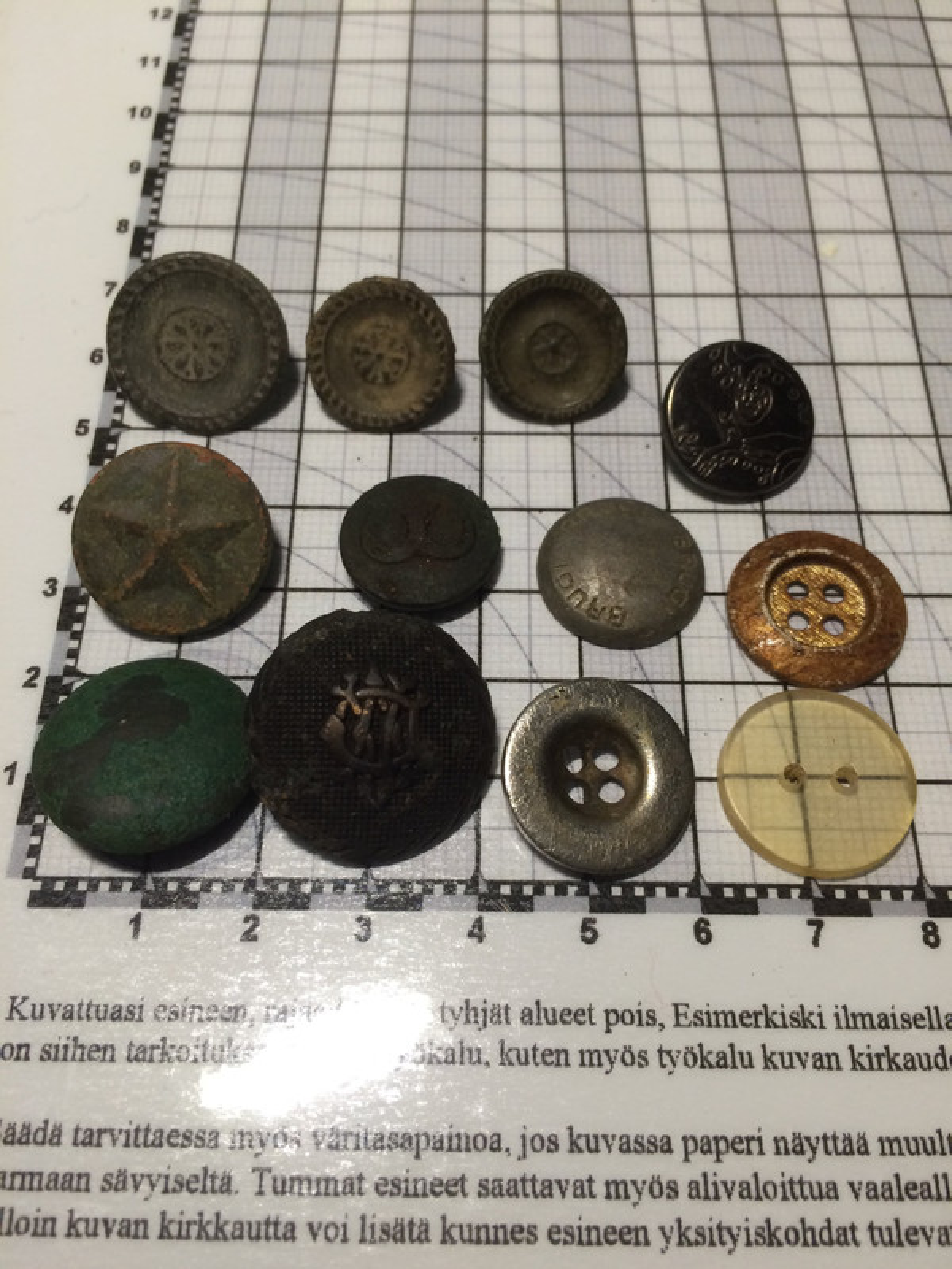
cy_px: 634
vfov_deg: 61.7
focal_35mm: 29
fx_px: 1063
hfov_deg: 48.2
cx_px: 476
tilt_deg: -62.9
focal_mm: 4.15
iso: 80
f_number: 2.2
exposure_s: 1/33
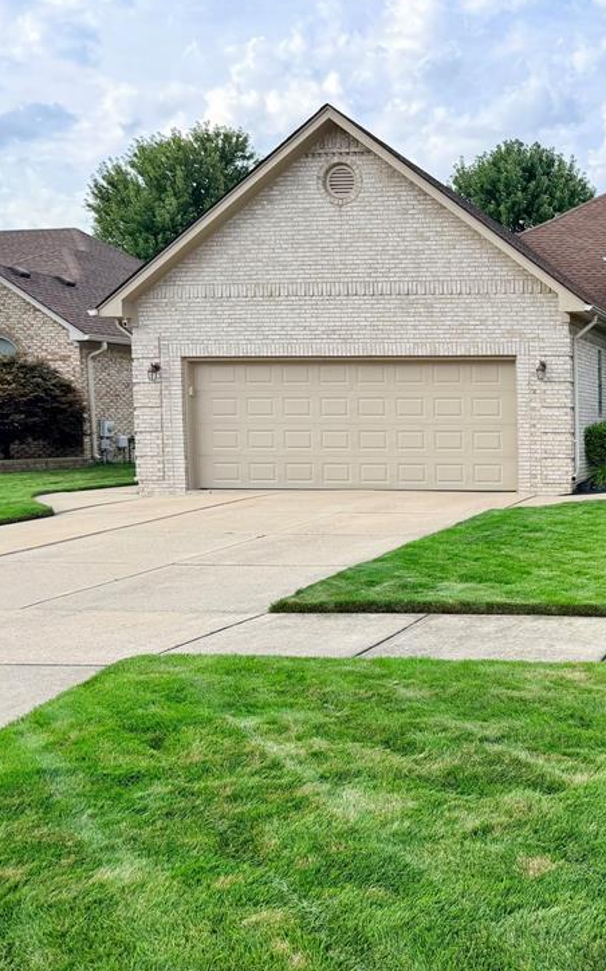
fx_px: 952
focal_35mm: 36
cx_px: 653
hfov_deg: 31.6
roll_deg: +0.3
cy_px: 498
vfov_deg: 54.0
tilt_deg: -3.0
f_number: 1.78
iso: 100
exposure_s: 1/2703
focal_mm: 6.76
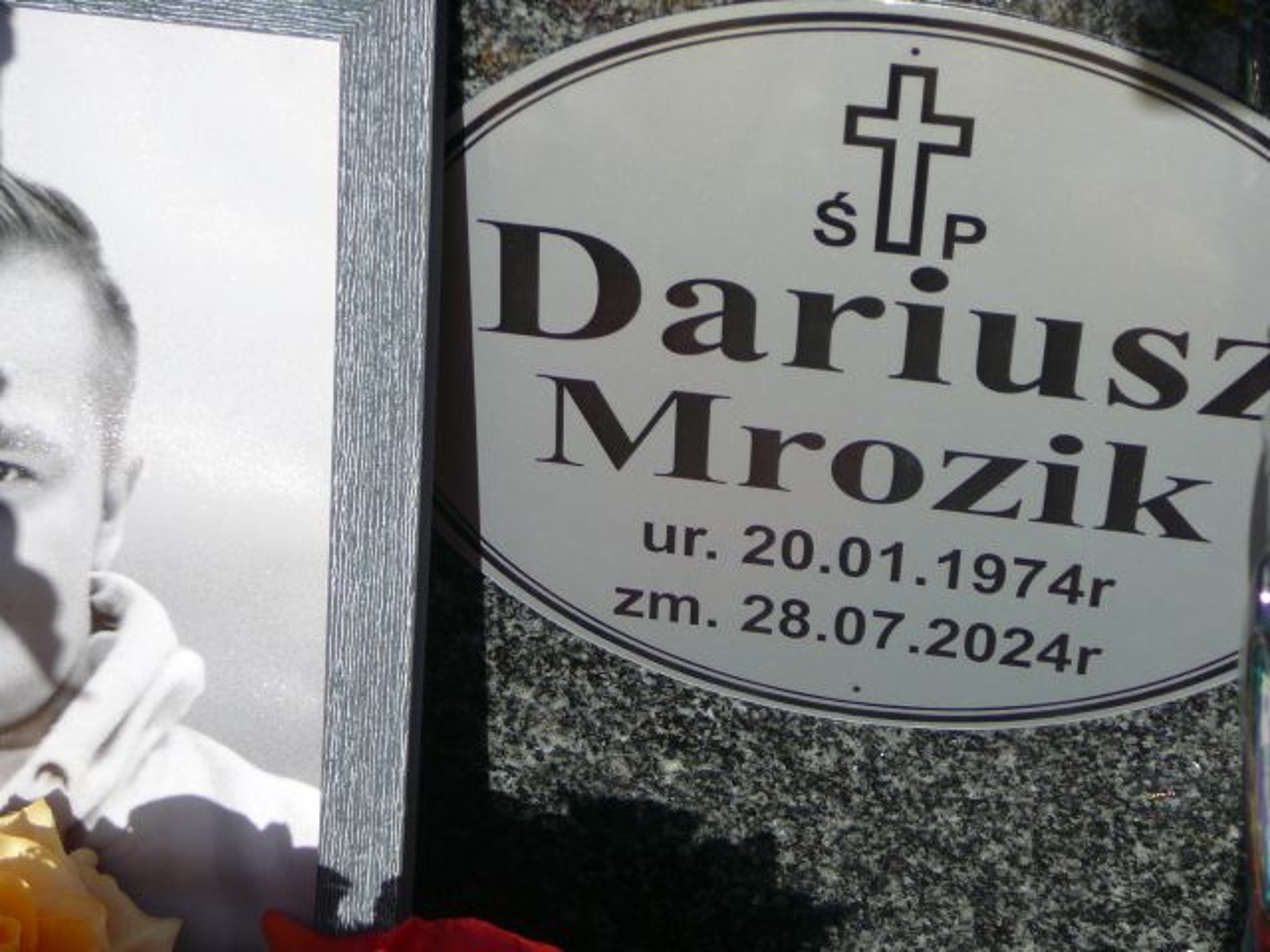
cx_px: 635
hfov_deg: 25.3
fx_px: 2825
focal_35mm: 77
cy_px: 476
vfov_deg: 19.1
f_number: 3.7
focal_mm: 11.5
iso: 80
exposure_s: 1/800
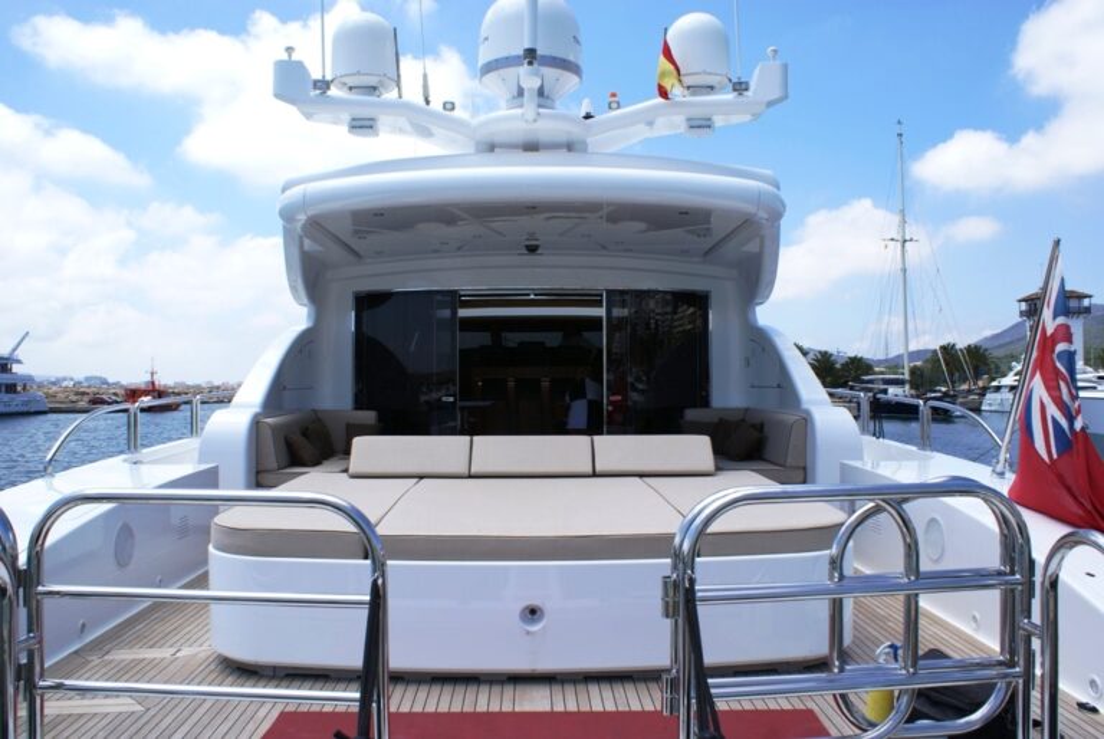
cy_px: 370
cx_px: 552
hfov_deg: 67.3
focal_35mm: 27
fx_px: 829
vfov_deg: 48.0
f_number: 10
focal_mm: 18
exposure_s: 1/125
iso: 100
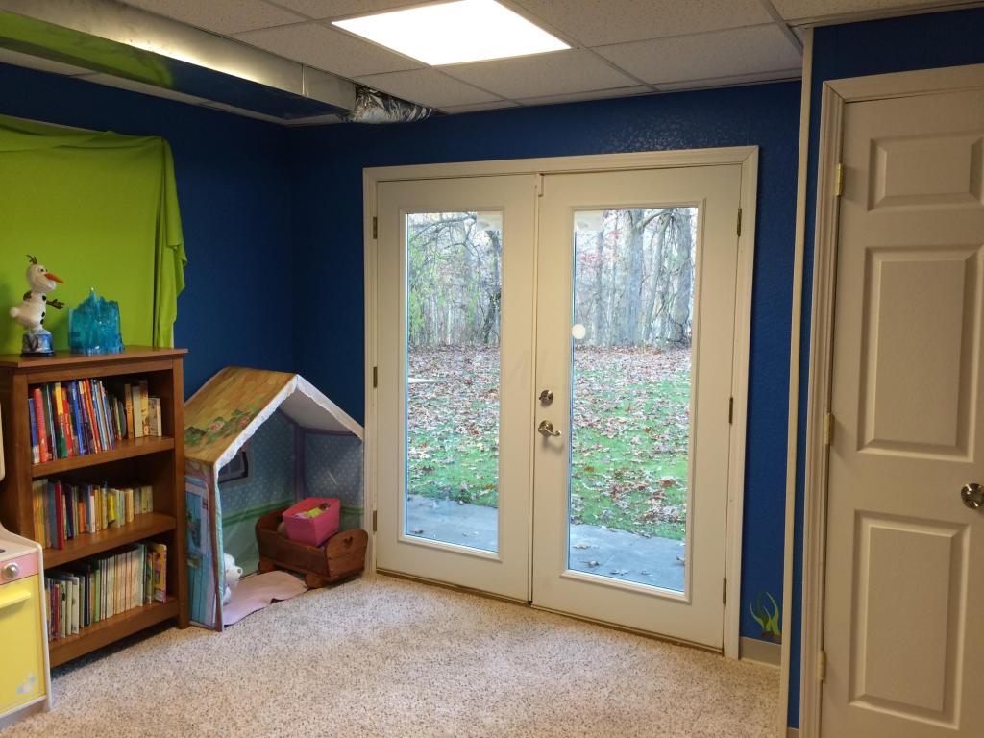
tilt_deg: -6.3
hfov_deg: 61.7
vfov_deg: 48.2
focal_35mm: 29
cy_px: 369
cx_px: 492
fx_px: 824
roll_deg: -0.6
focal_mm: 4.15
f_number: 2.2
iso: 64
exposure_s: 1/30
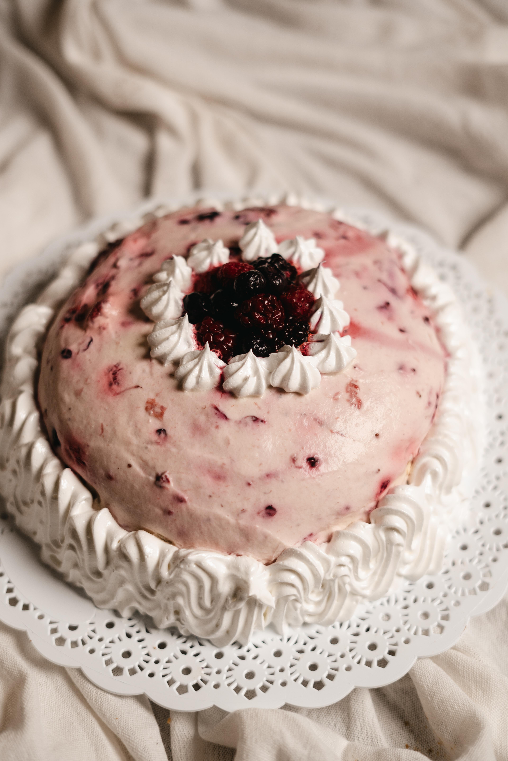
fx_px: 1058
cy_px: 380
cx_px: 254
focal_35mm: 50
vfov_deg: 39.6
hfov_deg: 27.0
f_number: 2.5
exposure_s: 1/200
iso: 125
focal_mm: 50
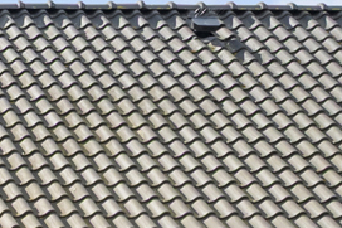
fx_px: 1320
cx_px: -521
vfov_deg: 8.7
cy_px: 601
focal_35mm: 139
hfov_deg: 11.6
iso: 250
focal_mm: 21
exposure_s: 1/160
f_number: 11
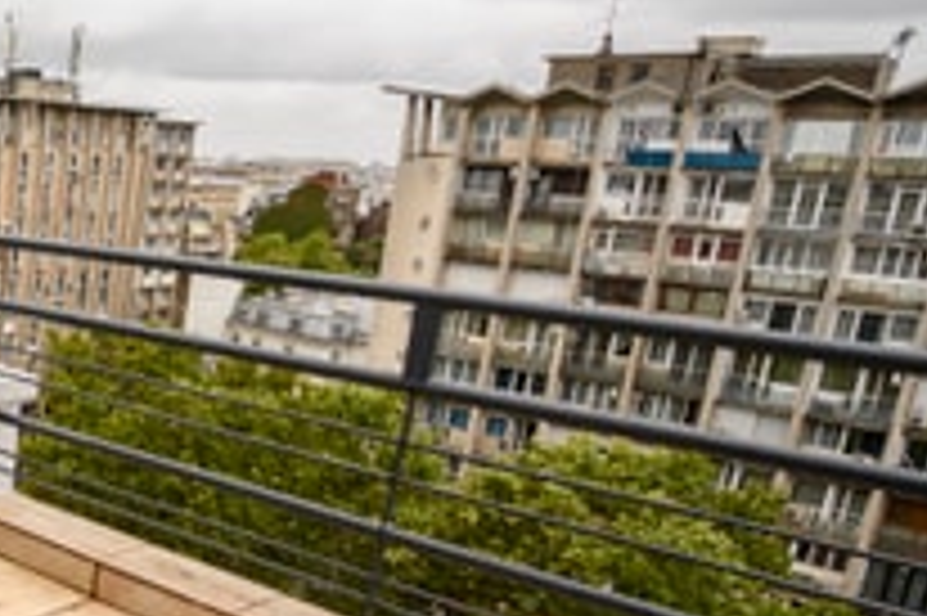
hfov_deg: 35.3
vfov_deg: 34.9
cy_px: 368
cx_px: -271
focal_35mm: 38
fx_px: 978
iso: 125
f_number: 4
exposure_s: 1/160
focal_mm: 14
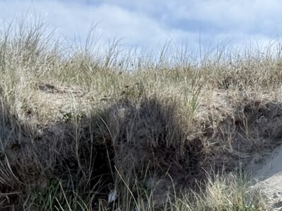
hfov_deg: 16.0
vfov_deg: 12.1
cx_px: 248
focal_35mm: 122
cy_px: 189
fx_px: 994
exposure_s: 1/11364
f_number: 1.78
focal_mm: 6.76
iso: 64
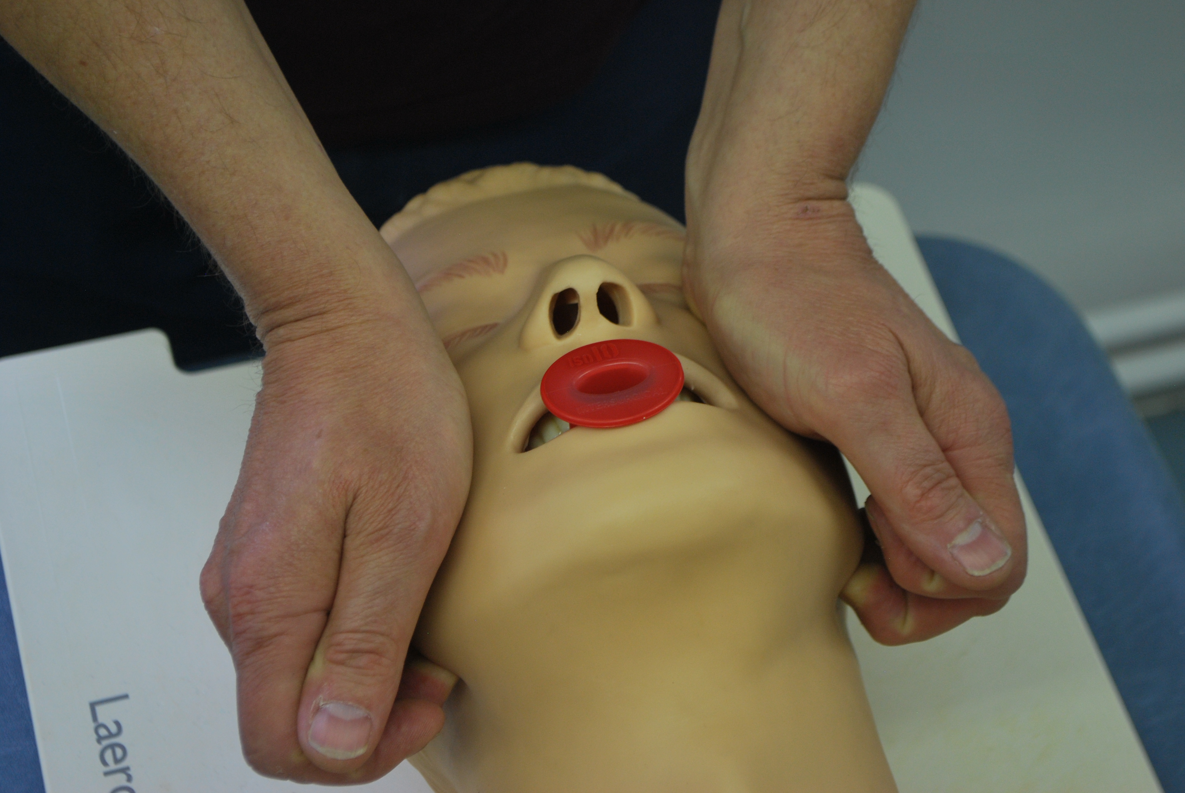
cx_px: 592
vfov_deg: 16.6
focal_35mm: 82
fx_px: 2719
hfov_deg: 24.6
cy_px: 396
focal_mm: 55
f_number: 5.6
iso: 360
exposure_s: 1/30
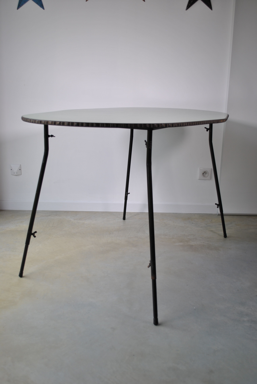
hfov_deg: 37.0
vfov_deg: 53.1
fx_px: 384
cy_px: 192
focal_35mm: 36
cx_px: 128
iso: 100
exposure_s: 1/50
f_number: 4
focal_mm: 24
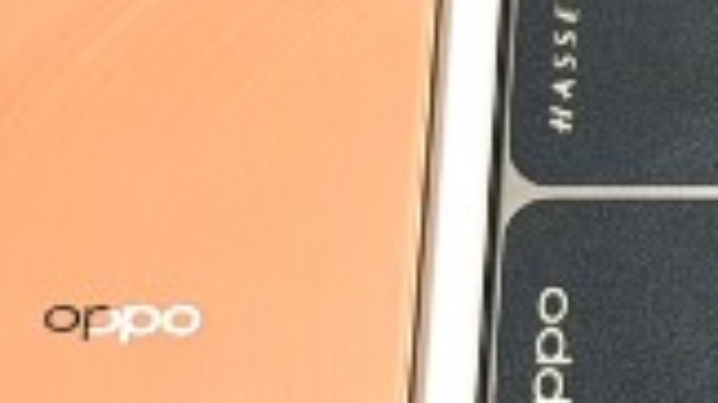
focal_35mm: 233
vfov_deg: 5.2
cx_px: 1090
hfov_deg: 9.0
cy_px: -18
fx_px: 4435
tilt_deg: -71.4
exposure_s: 1/192
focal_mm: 6.76
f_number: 1.78
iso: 50
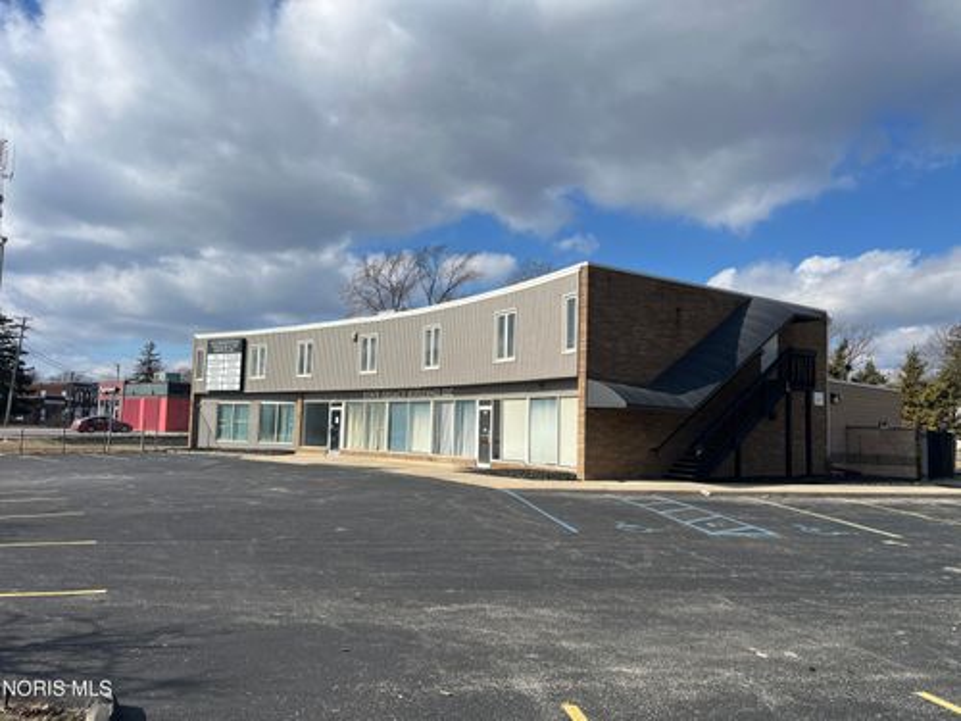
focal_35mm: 26
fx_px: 722
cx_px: 480
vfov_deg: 53.1
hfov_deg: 67.3
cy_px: 360
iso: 50
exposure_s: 1/3745
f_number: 1.6
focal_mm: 5.1
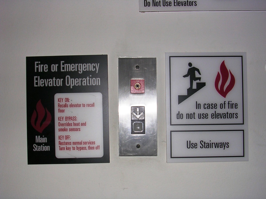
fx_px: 377
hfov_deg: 38.9
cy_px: 100
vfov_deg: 29.7
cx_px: 133
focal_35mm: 49
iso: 50
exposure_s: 1/60.1
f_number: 3.1
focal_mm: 7.5
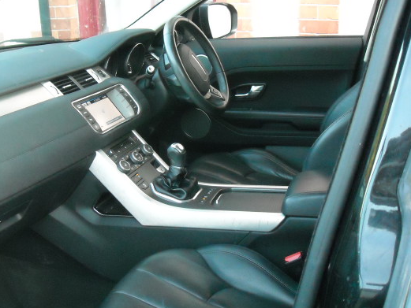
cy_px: 130
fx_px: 511
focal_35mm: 43
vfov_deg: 33.5
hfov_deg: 43.7
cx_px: 174
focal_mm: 5.7
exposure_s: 1/76
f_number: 2.8
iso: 800
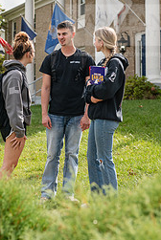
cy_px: 64
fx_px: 743
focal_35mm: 111
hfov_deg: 12.4
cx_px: 51
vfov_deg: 18.3
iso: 250
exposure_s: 1/1000
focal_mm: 62
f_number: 4
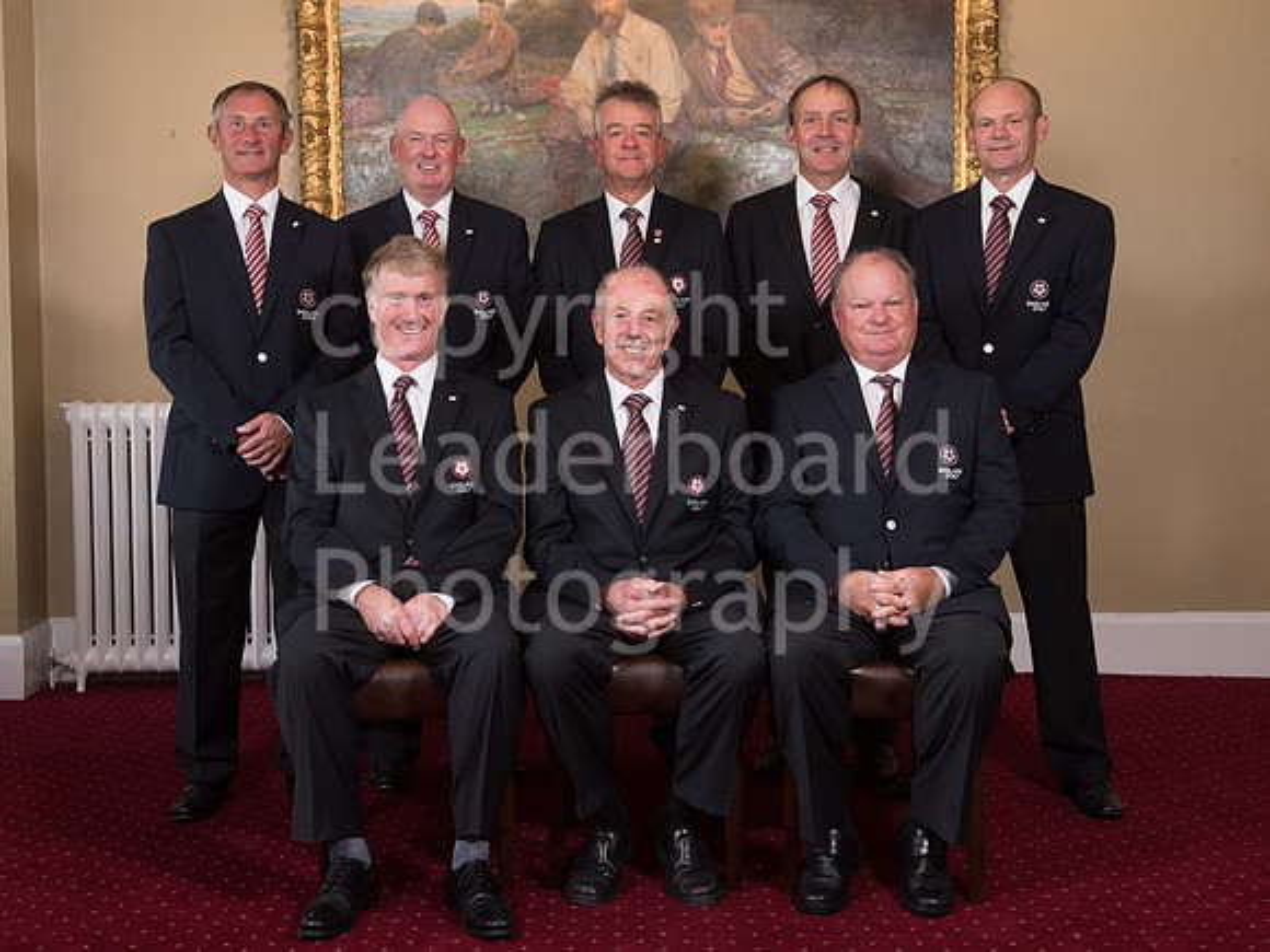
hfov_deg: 36.6
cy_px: 442
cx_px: 583
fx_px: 1918
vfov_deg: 27.9
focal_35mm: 52
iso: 800
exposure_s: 1/80
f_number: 8
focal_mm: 42
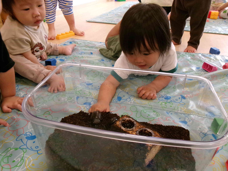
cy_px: 86
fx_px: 184
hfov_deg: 63.4
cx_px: 114
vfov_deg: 49.7
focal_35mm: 28
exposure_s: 1/125
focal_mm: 5.1
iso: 553
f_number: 3.9
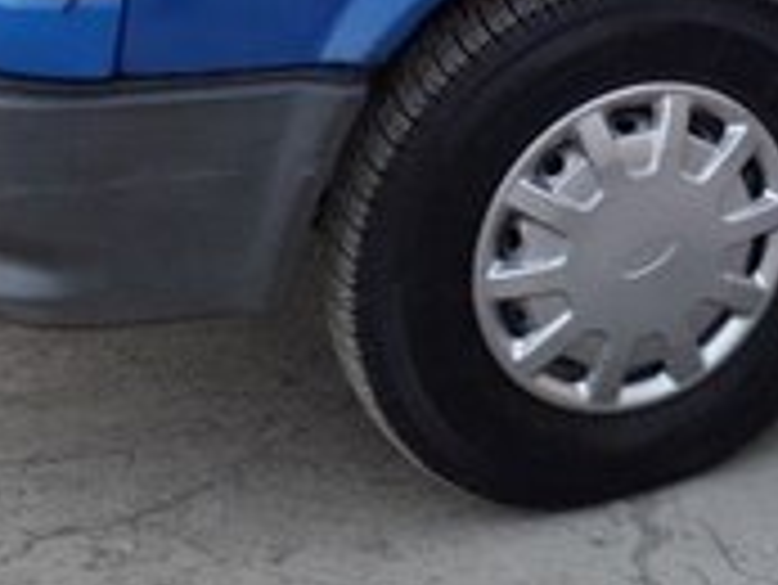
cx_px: 1079
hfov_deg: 17.6
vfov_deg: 13.1
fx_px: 2317
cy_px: -439
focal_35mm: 103
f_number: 1.9
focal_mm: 3.6
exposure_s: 1/50
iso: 64
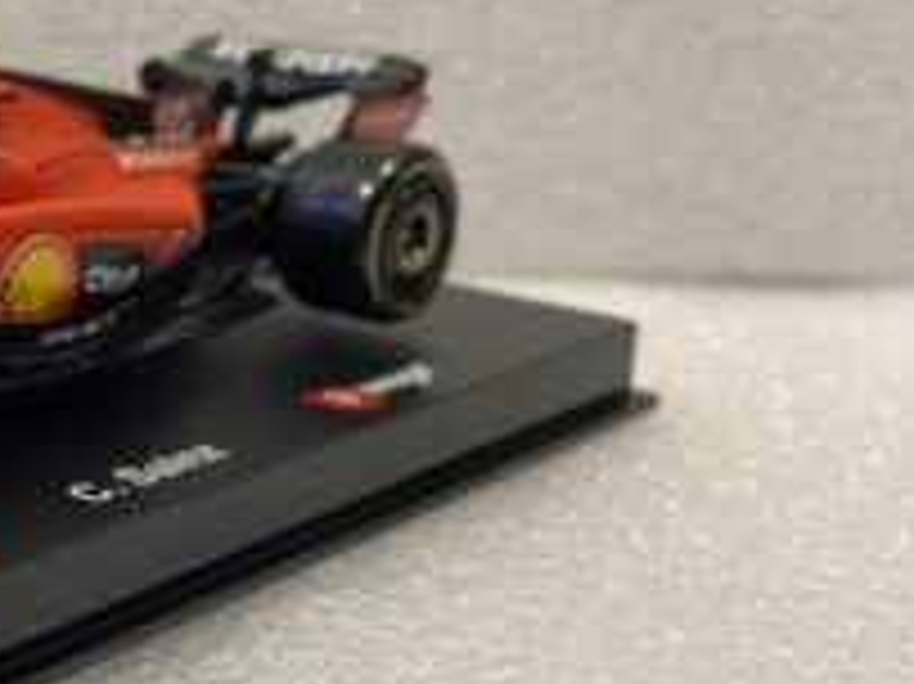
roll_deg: -0.8
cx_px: -207
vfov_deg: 22.9
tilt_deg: -18.8
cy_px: 389
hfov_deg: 26.6
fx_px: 1689
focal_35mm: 64
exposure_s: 1/50
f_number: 1.8
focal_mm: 4.25
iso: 100
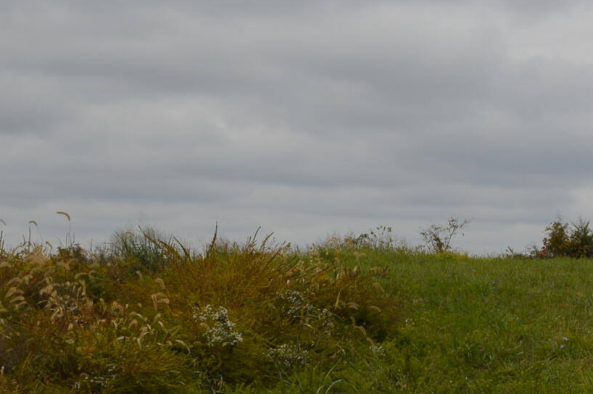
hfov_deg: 15.0
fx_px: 2173
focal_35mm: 132
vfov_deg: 10.3
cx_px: 717
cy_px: 7
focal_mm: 24
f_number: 8
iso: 100
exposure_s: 1/250
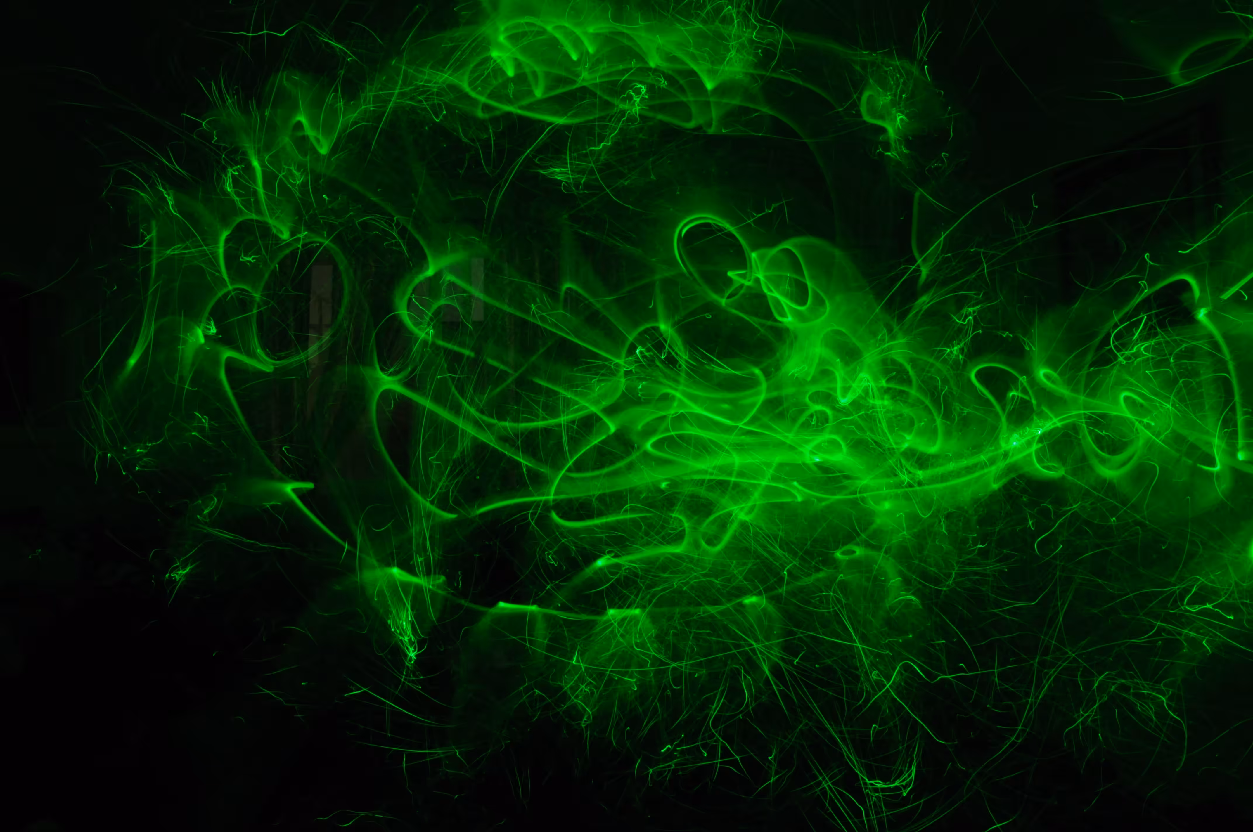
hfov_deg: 67.4
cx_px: 626
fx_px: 939
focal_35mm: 27
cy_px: 416
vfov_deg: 47.8
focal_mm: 18
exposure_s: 30
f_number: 22
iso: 800
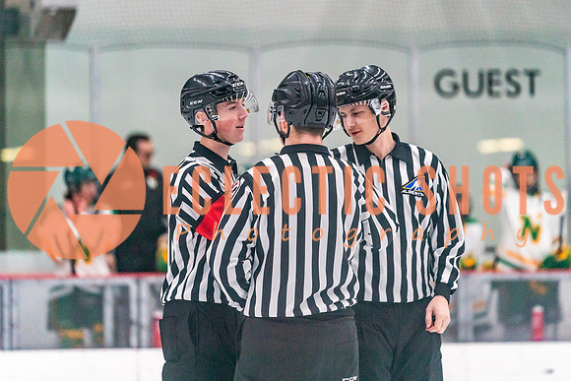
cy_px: 149
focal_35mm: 244
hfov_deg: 8.4
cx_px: 289
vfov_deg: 5.6
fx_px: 3866
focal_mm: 200
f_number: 2.8
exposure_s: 1/1250
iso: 3200
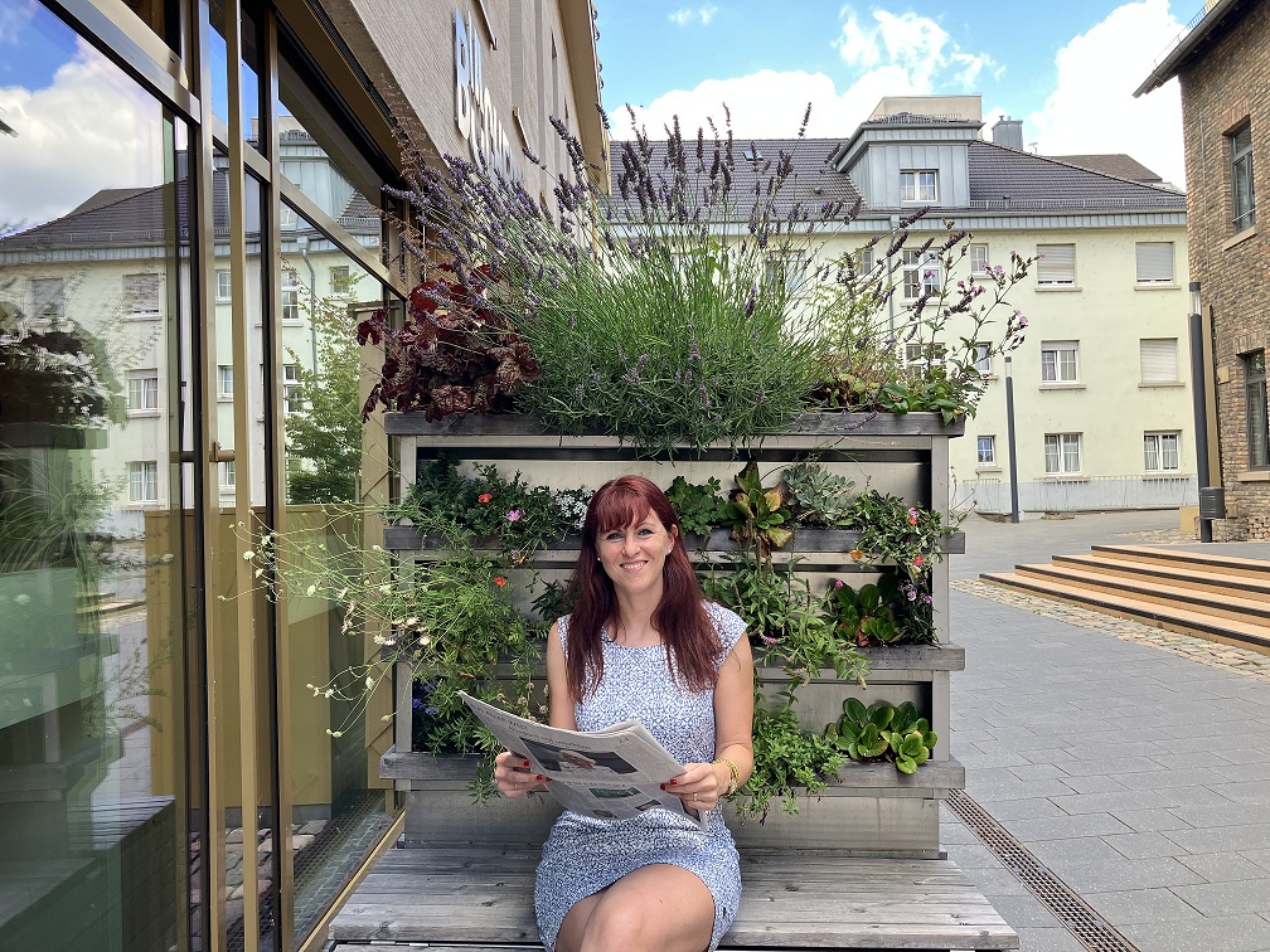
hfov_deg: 63.4
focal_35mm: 28
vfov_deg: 49.7
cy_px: 476
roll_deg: +1.5
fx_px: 1027
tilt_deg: +2.6
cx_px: 635
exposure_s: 1/125
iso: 25
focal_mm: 3.99
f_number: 1.8
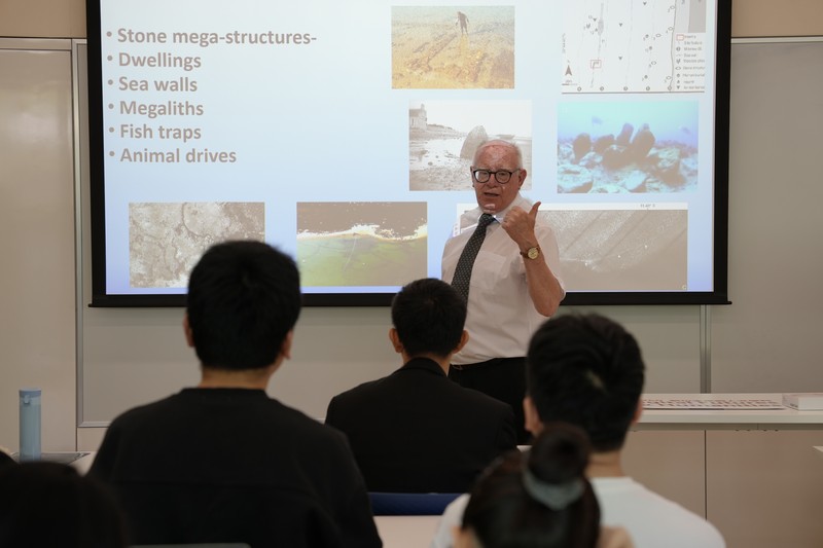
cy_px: 274
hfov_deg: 28.8
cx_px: 412
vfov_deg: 19.4
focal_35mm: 70
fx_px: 1600
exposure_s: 1/160
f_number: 4
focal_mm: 70
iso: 320
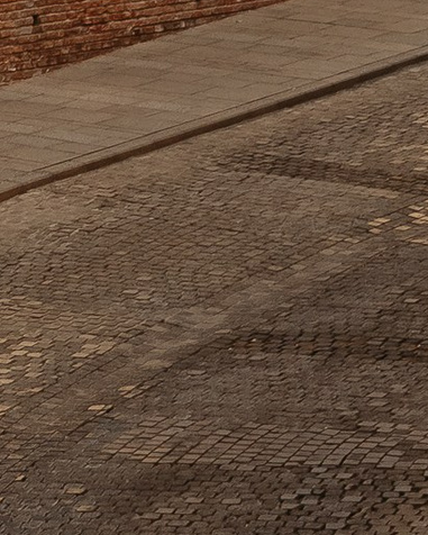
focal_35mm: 265
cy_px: 262
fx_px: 4195
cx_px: -350
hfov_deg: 5.7
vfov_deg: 7.3
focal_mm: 35
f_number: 2.2
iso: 320
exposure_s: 1/125
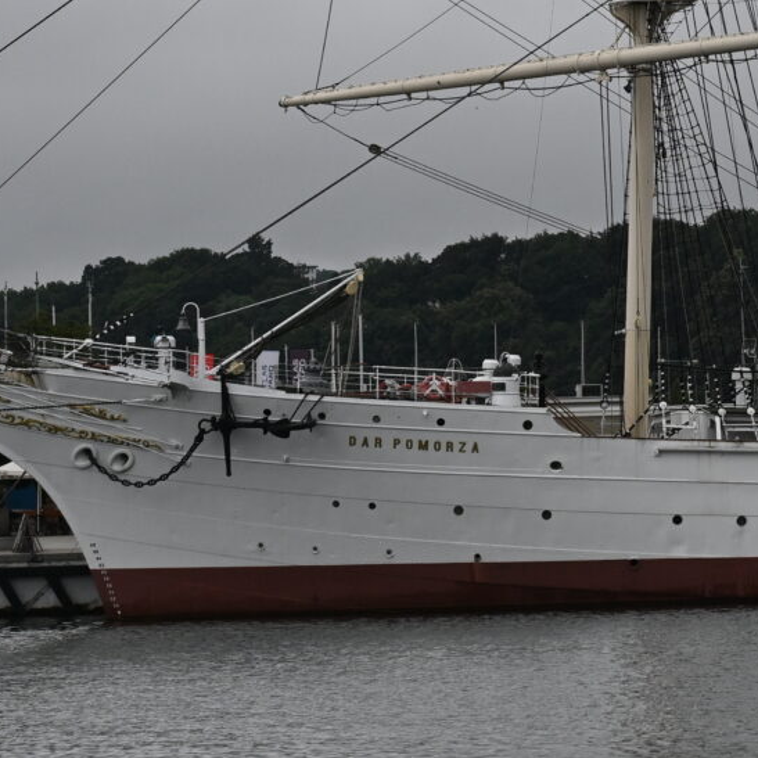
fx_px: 4732
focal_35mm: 191
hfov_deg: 9.1
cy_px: 73
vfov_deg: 9.1
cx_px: 899
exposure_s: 1/500
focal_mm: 48
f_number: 4
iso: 400
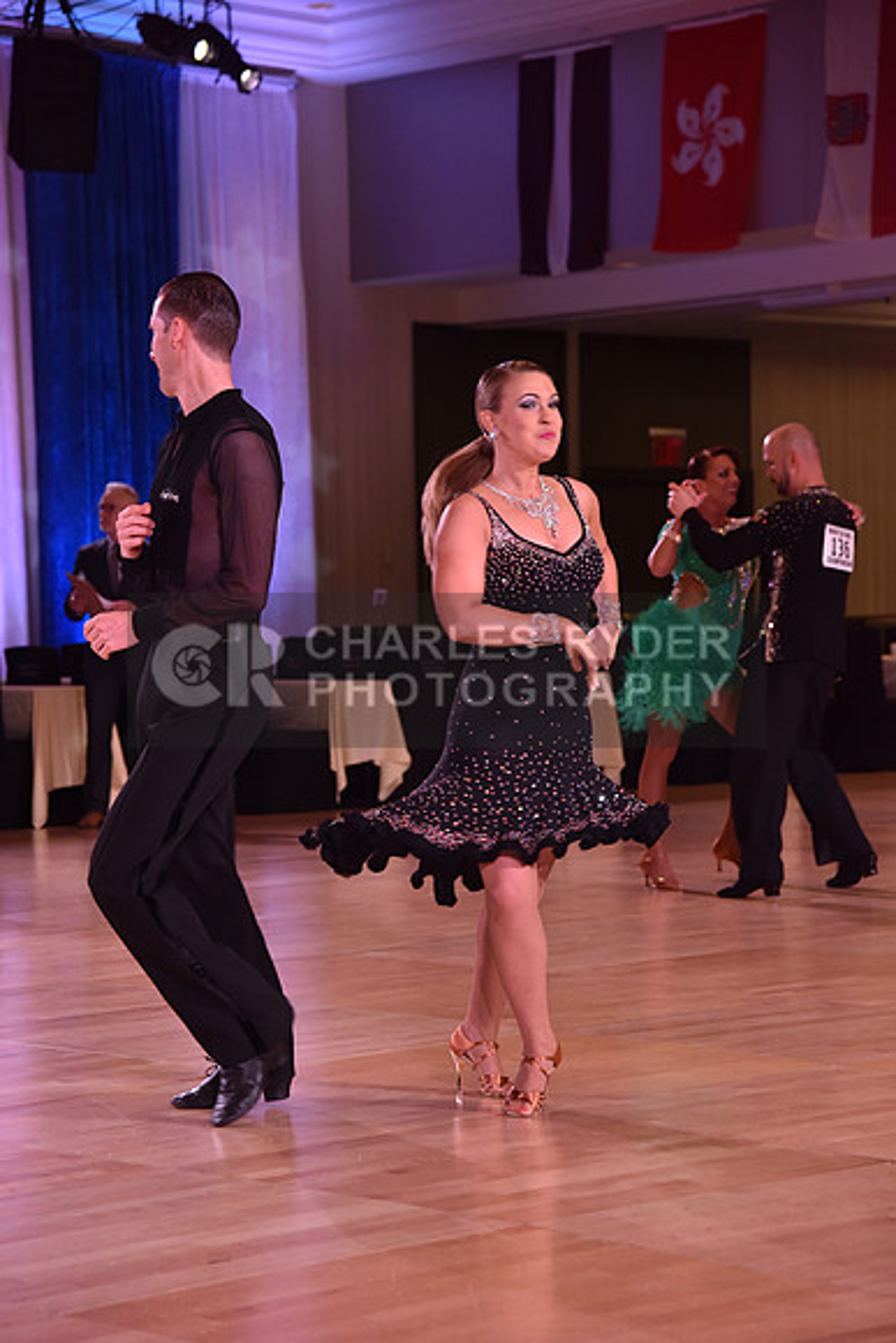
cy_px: 672
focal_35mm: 92
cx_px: 448
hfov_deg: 14.9
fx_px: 3432
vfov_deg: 22.1
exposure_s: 1/250
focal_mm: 92
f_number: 5
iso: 1250
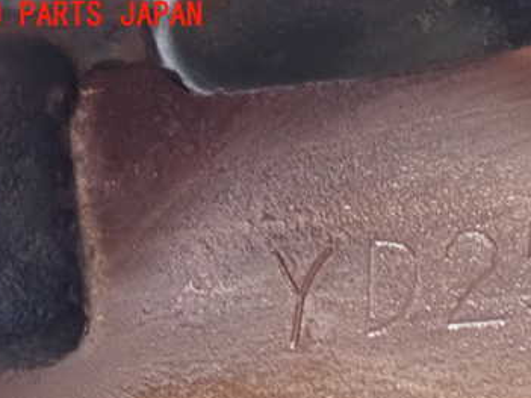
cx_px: 381
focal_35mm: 171
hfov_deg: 11.5
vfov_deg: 8.7
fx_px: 2622
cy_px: 337
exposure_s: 1/25
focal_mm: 18
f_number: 4.9
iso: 1600
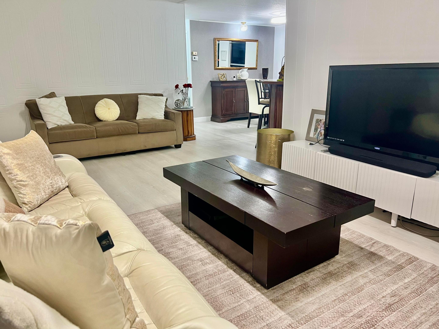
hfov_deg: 67.3
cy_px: 164
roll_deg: +1.1
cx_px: 220
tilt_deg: -16.0
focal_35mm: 26
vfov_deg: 53.1
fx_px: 330
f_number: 1.5
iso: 100
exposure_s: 1/60
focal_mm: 5.7
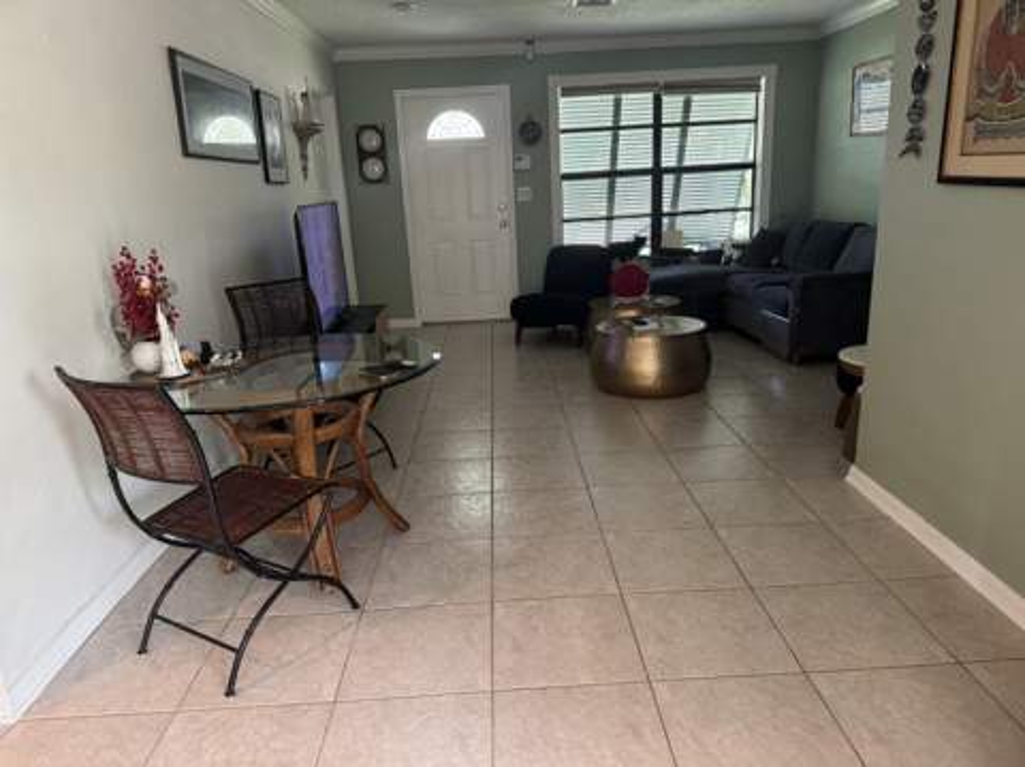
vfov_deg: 56.7
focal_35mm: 24
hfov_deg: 71.7
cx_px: 512
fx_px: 710
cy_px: 384
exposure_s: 1/60
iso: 320
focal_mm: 6.76
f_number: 1.78
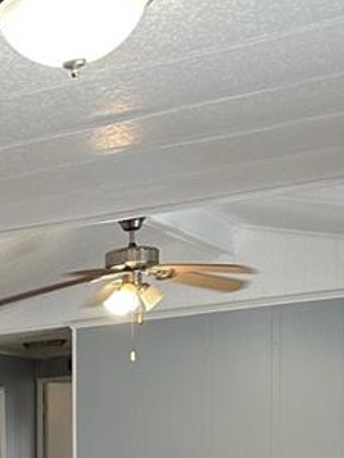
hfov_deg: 14.4
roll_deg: +3.5
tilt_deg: -11.5
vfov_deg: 17.8
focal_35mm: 96
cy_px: 728
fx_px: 1272
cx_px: -173
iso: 125
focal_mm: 6.86
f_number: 1.78
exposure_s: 1/60
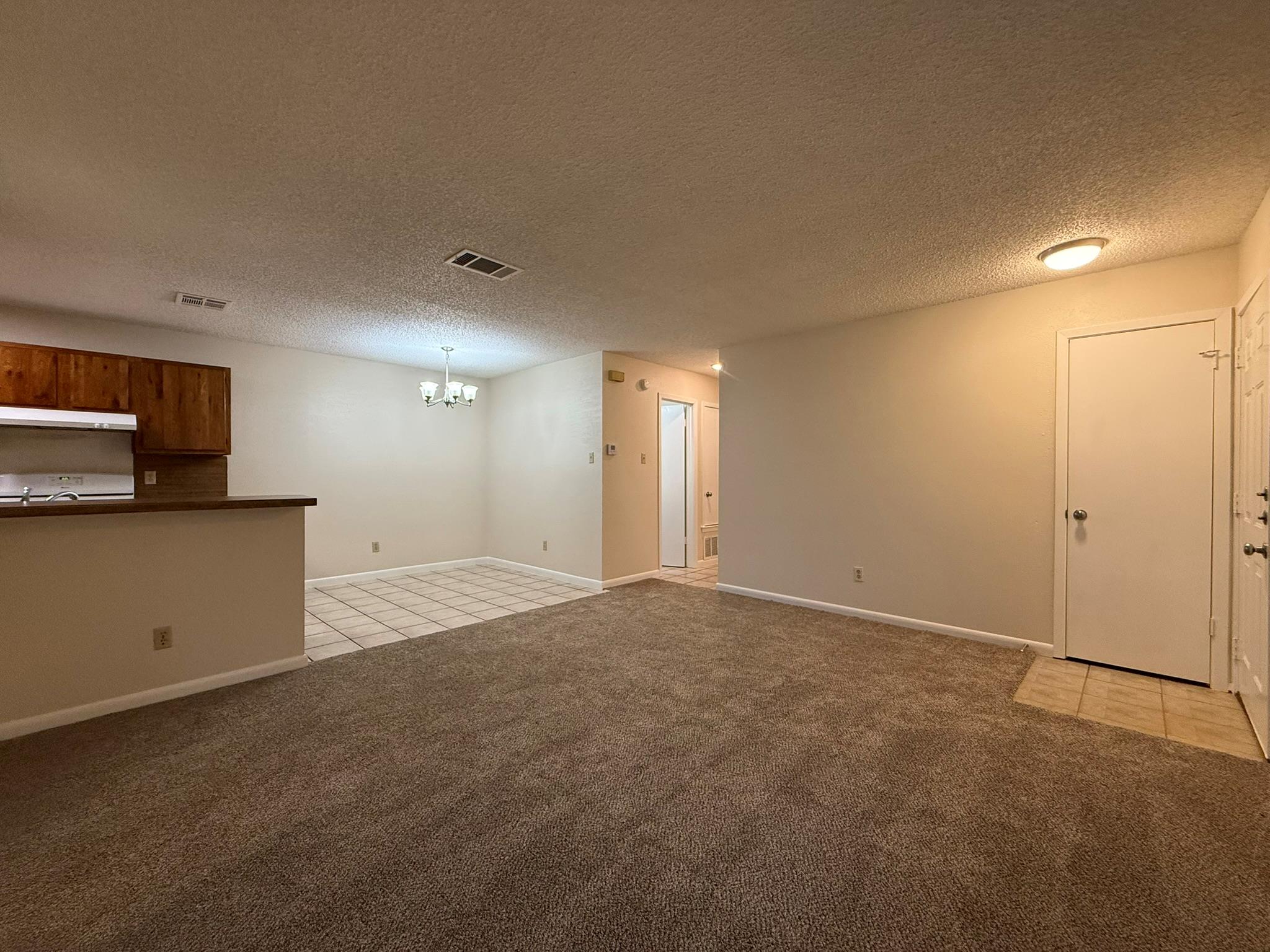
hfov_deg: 102.1
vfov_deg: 85.7
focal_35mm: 14
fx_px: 514
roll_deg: -0.2
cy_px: 476
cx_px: 635
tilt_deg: -0.2
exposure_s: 1/120
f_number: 2.2
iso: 250
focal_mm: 2.22
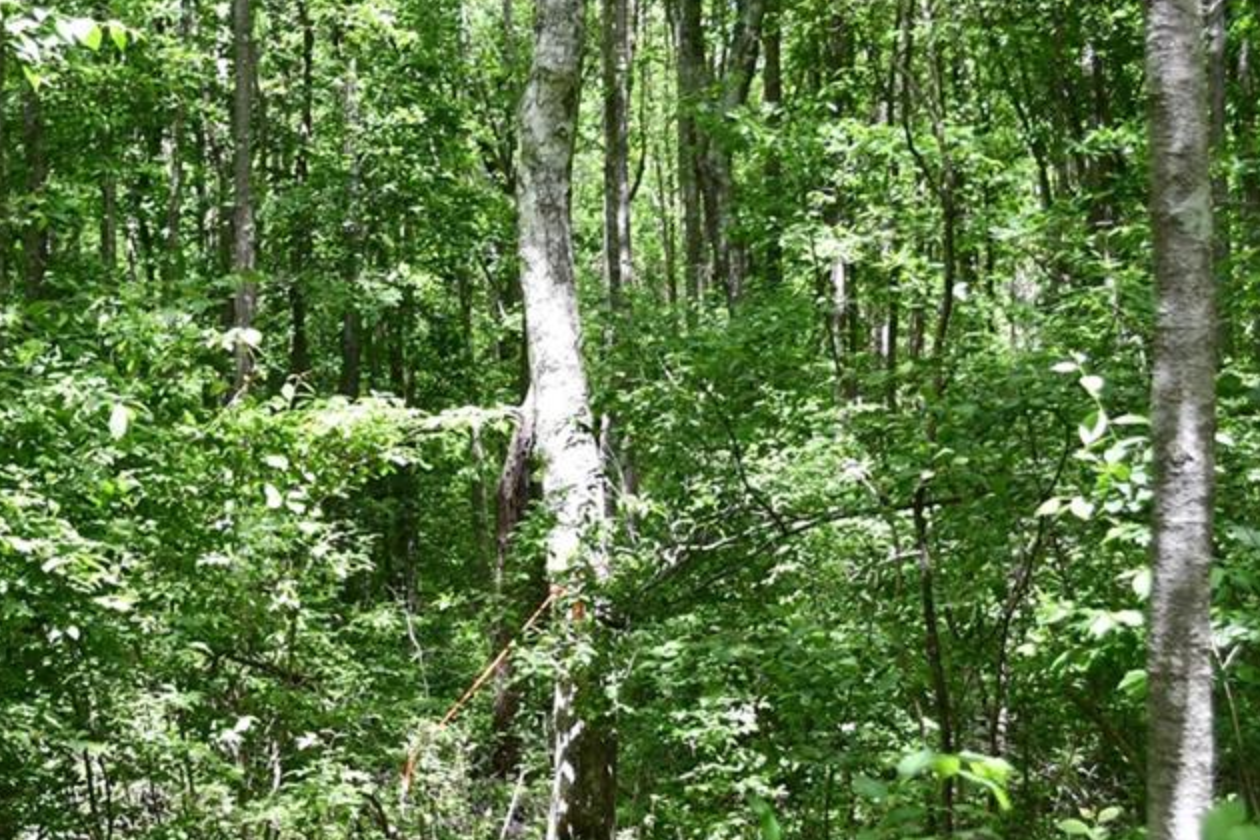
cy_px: 516
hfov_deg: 25.8
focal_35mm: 78
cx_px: 376
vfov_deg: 17.5
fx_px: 2730
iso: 400
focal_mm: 24
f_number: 4.5
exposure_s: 1/250
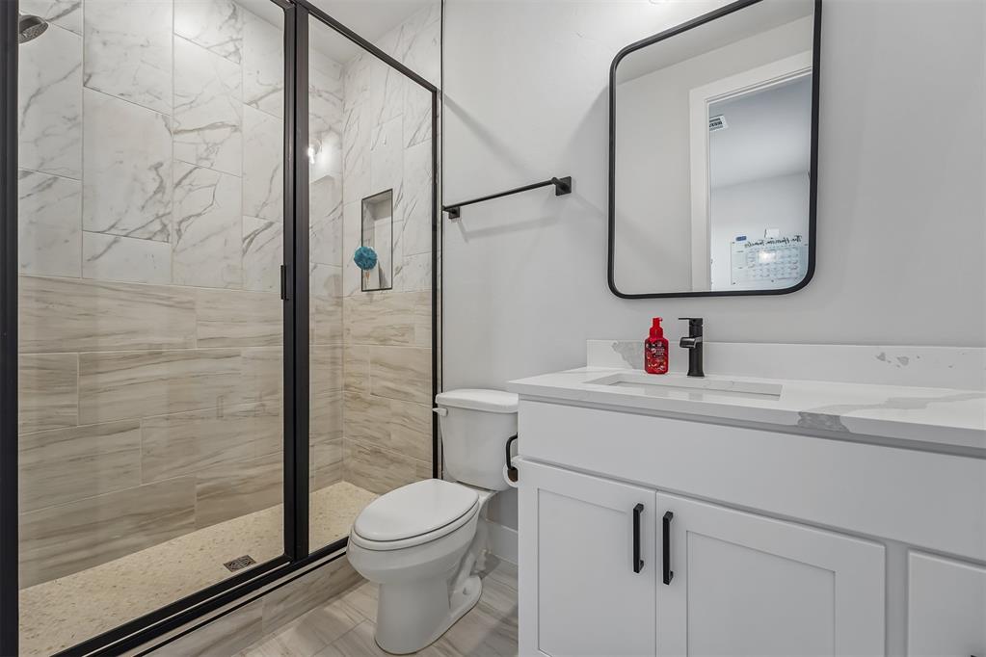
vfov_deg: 81.2
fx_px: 383
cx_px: 493
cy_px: 328
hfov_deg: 104.3
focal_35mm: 14
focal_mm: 14
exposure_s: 1/10
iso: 400
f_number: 8
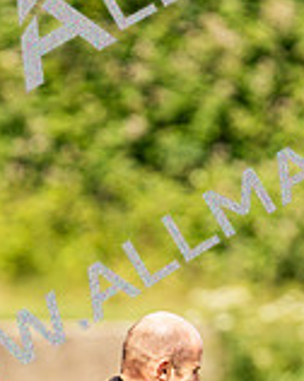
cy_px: 445
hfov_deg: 0.9
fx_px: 19010
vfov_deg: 1.1
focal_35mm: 1687
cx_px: 150
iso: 250
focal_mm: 489
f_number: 6.3
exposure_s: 1/2000
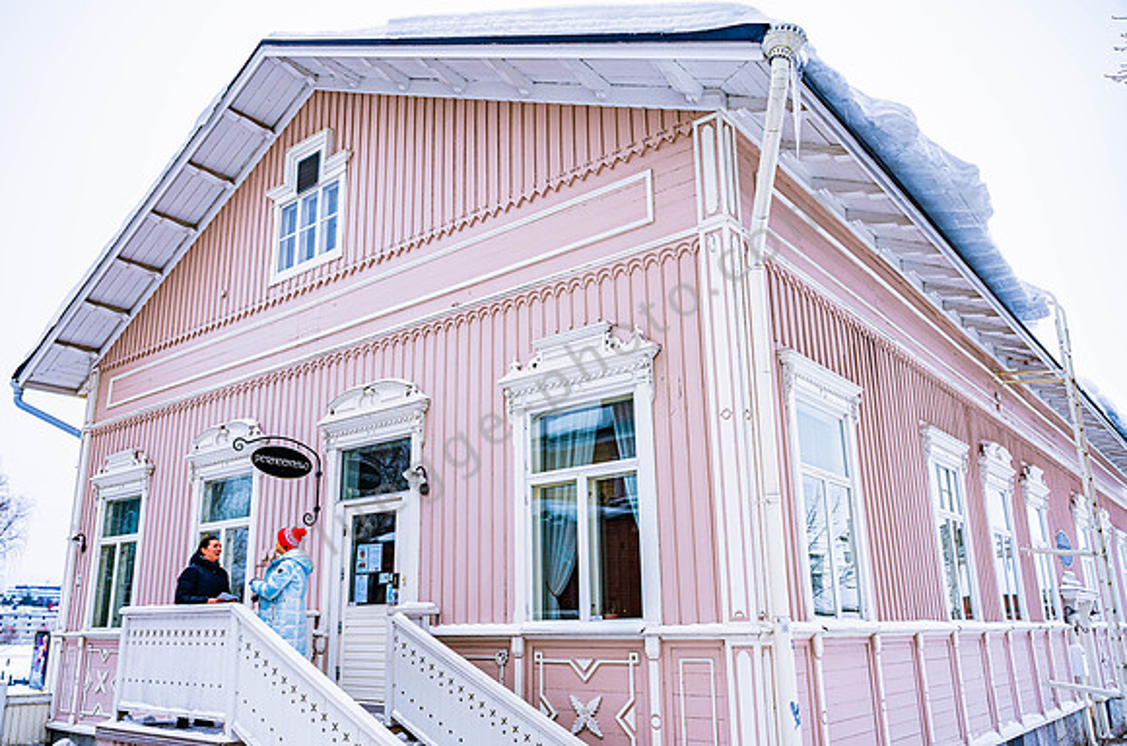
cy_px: 400
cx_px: 527
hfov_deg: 66.0
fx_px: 867
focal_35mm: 28
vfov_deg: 46.5
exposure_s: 1/250
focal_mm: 26
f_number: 4.5
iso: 100
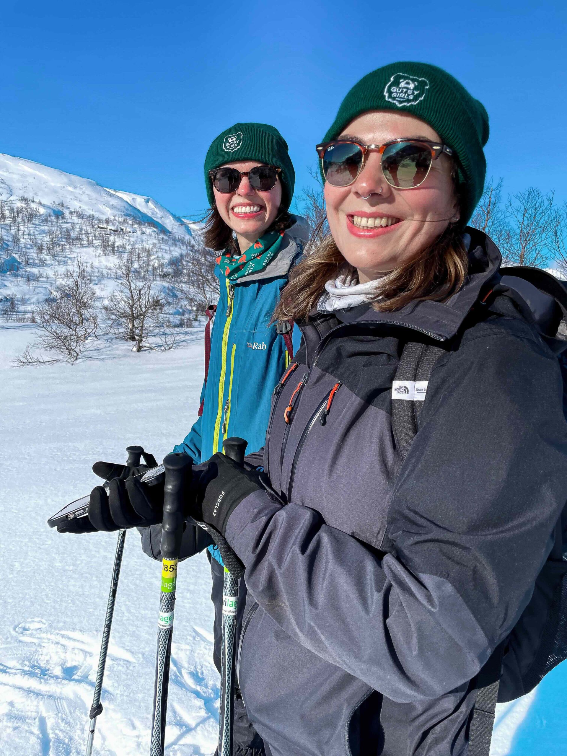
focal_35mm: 26
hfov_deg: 53.1
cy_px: 378
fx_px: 568
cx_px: 284
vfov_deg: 67.3
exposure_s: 1/4000
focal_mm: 4.2
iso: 32
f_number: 1.6
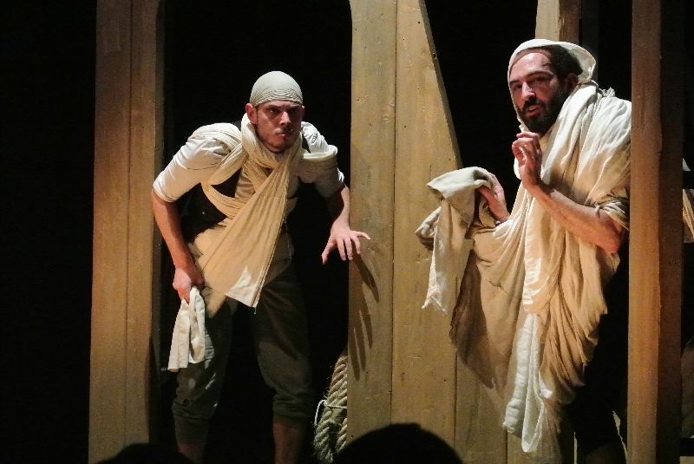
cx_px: 347
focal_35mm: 111
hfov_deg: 18.4
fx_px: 2142
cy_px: 232
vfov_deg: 12.4
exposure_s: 1/160
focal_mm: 41.2
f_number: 5
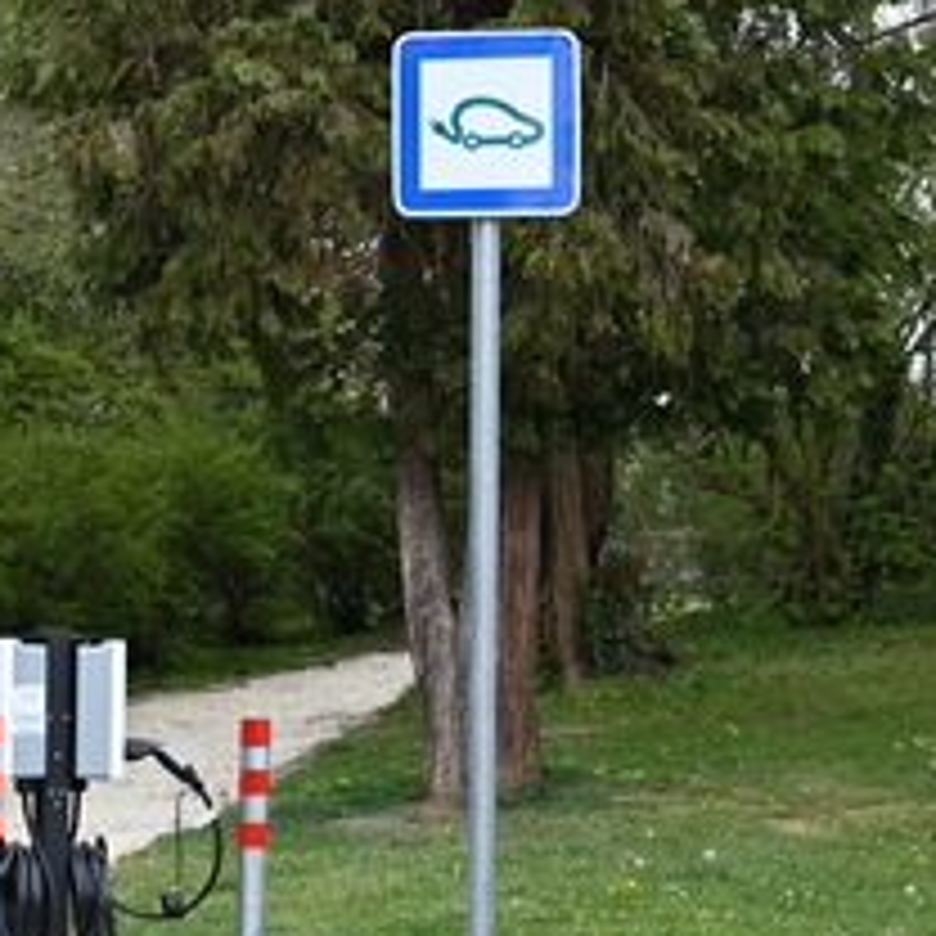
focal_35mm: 105
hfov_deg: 16.3
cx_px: 22
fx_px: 3212
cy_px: 666
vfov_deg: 16.5
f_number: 5.6
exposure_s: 1/250
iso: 160
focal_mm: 57
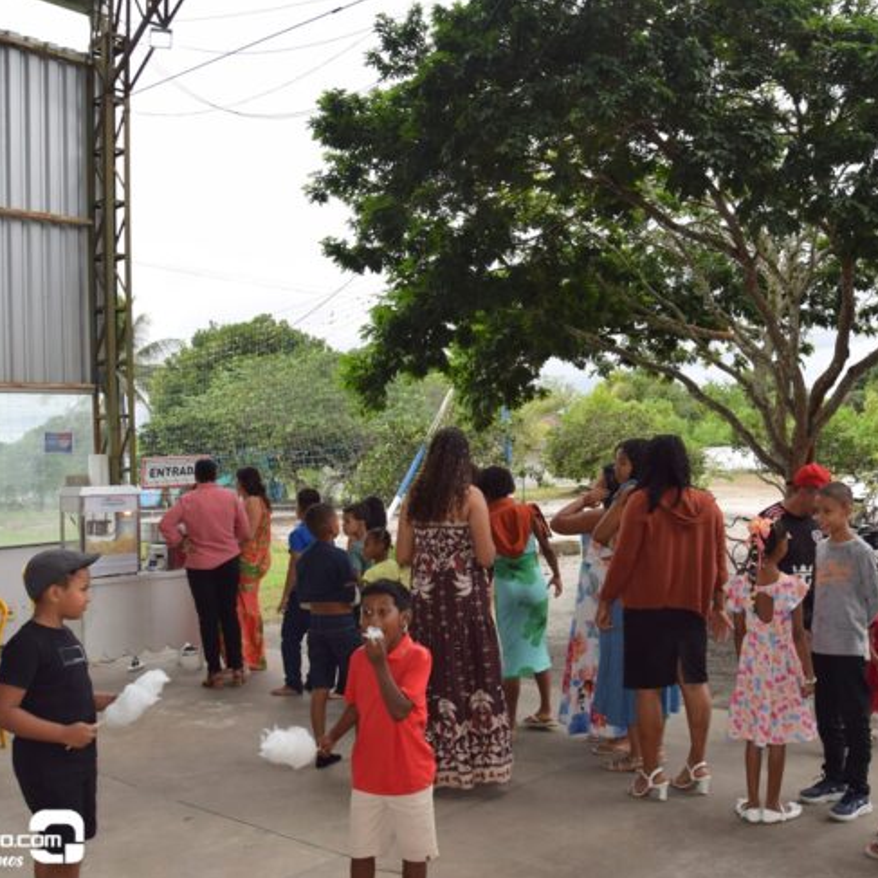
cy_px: 439
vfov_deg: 47.2
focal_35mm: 35
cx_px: 546
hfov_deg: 46.8
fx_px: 1004
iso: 100
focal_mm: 18
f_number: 6.3
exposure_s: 1/160
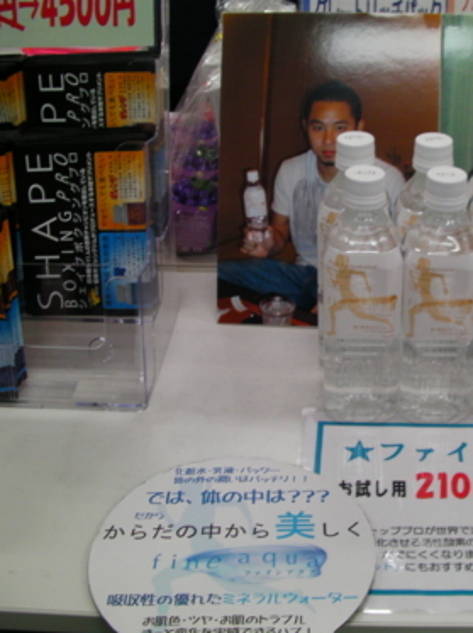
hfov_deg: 28.0
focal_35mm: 51
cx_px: 364
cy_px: 316
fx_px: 931
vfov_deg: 37.5
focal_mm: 6.3
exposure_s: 1/30
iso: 133
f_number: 3.5
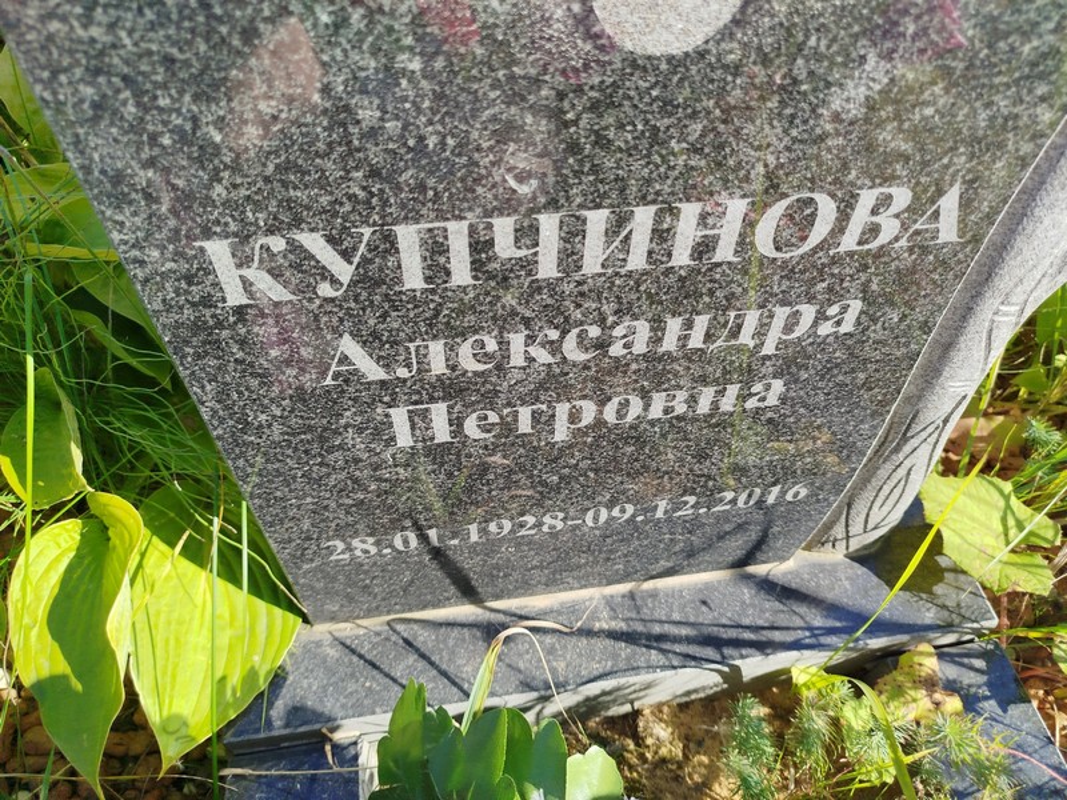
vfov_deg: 56.8
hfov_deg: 71.6
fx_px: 740
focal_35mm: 24
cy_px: 400
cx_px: 534
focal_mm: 5.31
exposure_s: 1/472
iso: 50
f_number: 1.7
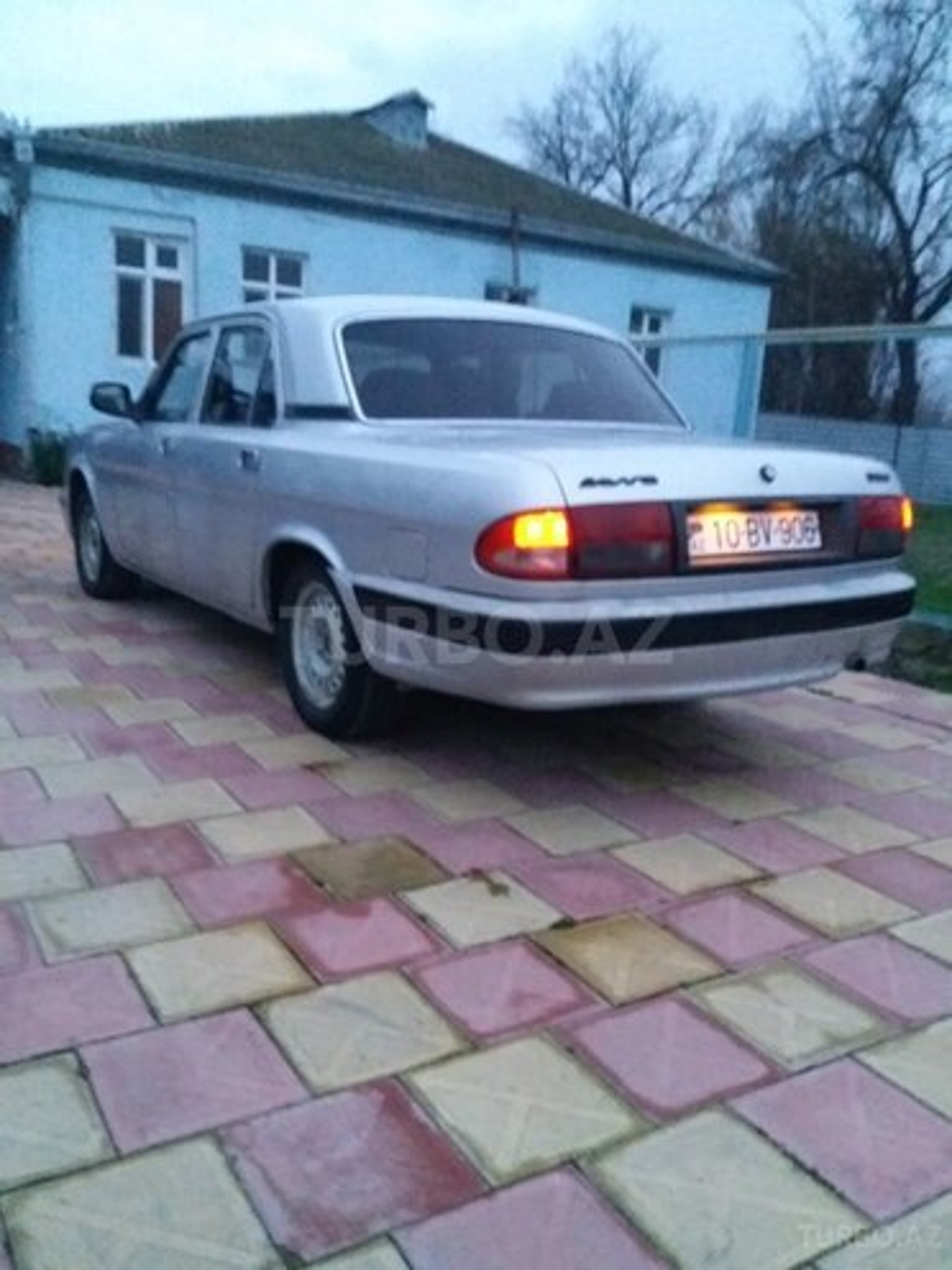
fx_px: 990
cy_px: 635
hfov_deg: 51.4
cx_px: 476
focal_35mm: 27
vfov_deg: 65.3
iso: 800
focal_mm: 3.7
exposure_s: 1/17
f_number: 1.9
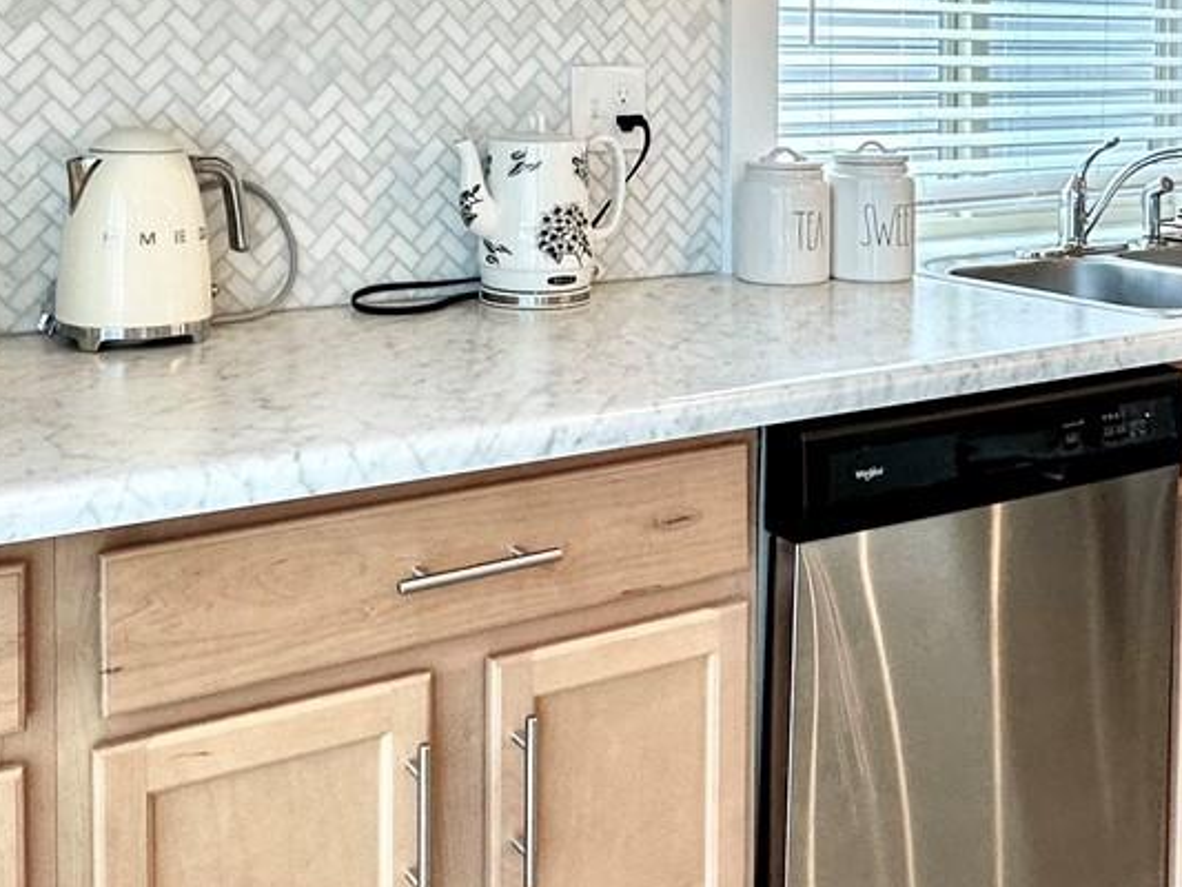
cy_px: 111
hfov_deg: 44.8
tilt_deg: -2.8
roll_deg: -0.2
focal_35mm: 42
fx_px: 1434
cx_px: 554
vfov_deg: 32.8
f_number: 2.2
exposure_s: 1/120
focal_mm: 2.22
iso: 100
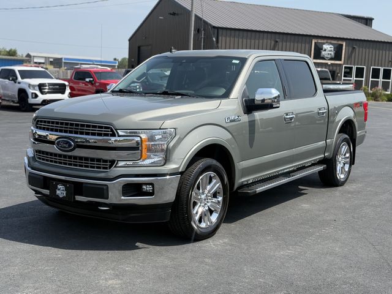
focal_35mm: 48
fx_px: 544
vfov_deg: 30.3
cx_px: 196
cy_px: 147
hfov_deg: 39.7
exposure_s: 1/3096
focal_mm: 6.76
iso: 64
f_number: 1.78
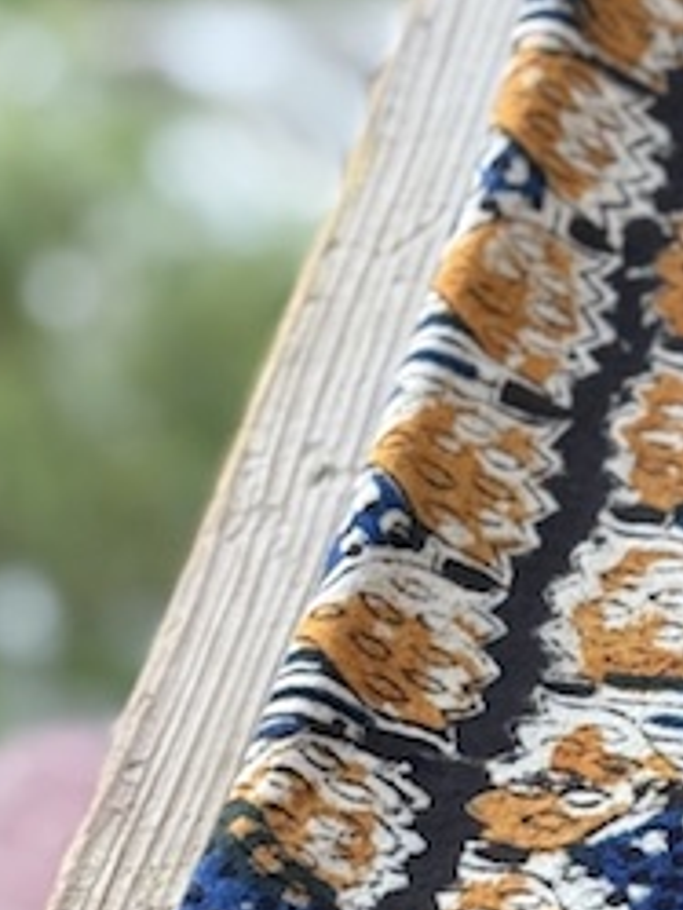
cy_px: 976
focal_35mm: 192
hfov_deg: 7.6
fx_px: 5047
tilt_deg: -50.7
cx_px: 1057
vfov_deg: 10.2
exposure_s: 1/184
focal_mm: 6.76
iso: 50
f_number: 1.78
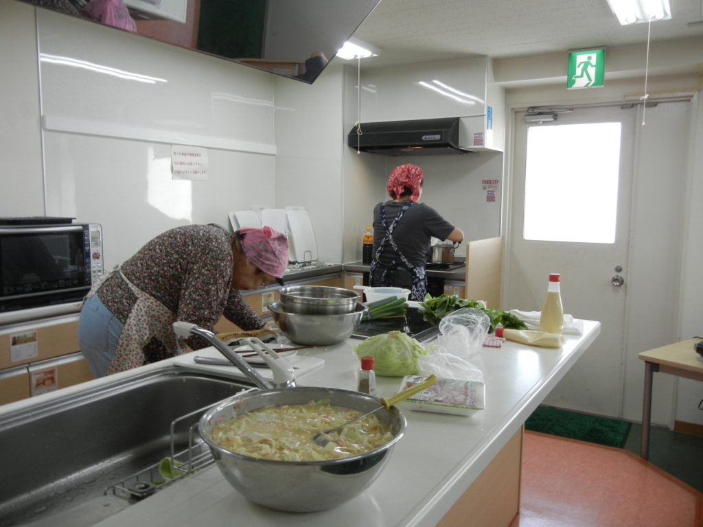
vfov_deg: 46.8
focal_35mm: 30
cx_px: 352
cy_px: 264
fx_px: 609
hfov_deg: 60.0
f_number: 3.5
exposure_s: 1/45.4
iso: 160
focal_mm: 5.4
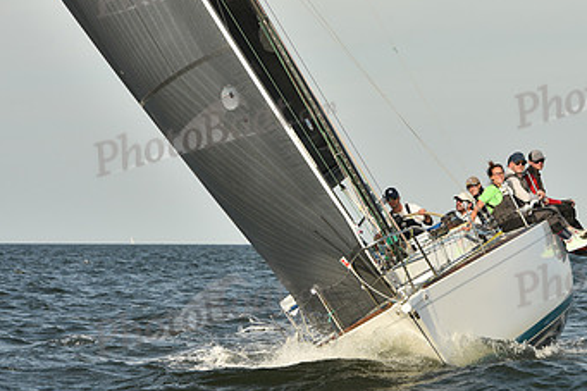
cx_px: 427
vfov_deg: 5.2
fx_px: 4302
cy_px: 197
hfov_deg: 7.8
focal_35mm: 264
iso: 250
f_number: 8
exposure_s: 1/800
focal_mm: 155
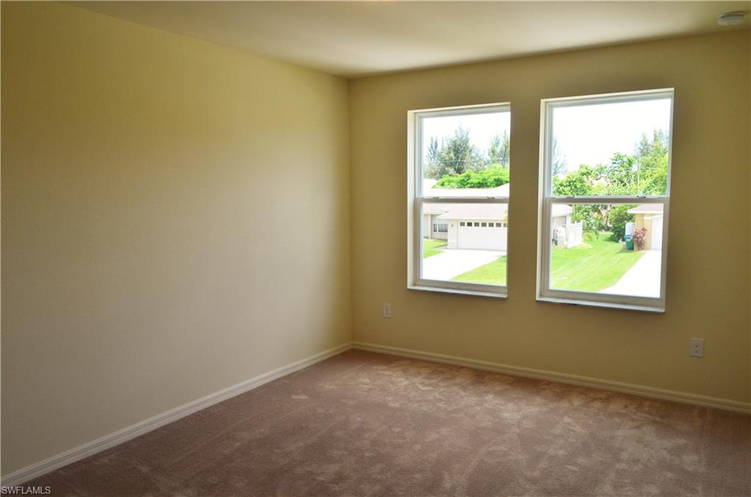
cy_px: 248
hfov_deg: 67.5
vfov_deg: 47.7
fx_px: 562
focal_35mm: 27
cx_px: 376
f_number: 9
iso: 400
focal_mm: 18
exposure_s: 1/125
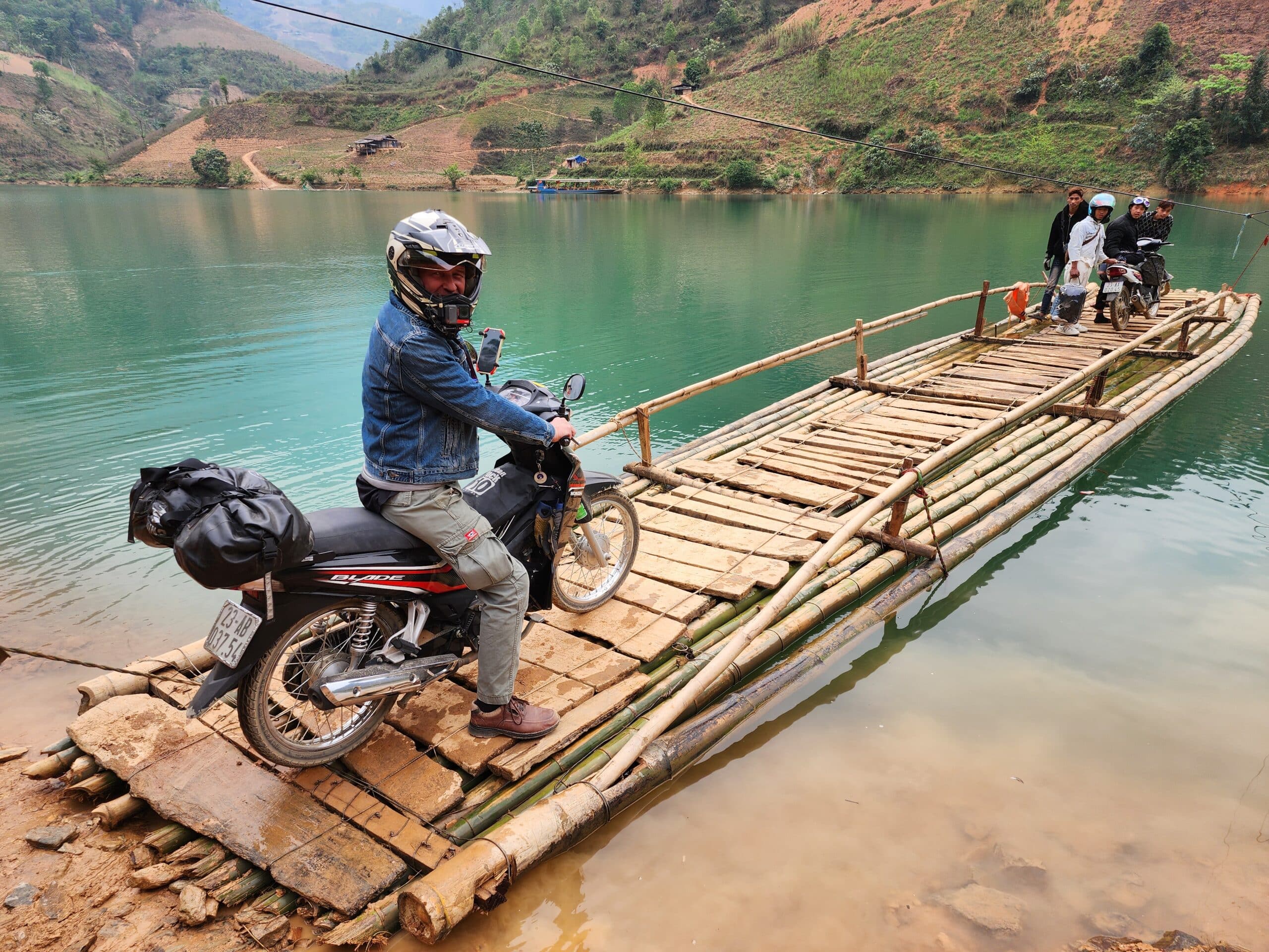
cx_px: 634
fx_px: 843
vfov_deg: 58.9
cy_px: 476
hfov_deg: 73.9
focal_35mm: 23
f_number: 1.8
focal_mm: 6.4
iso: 12
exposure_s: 1/452
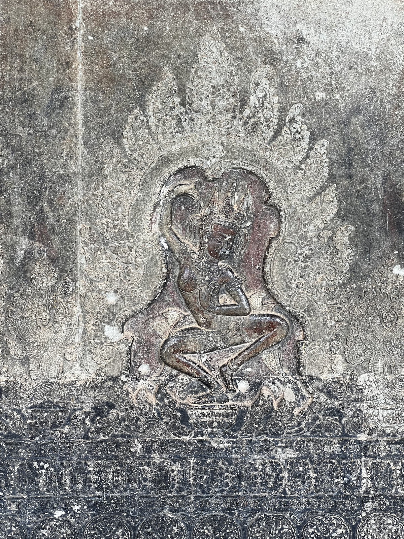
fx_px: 1198
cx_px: 202
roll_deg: +0.3
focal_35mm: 77
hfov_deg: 19.1
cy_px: 270
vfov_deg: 25.3
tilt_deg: -5.3
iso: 50
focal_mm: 9
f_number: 2.8
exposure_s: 1/99
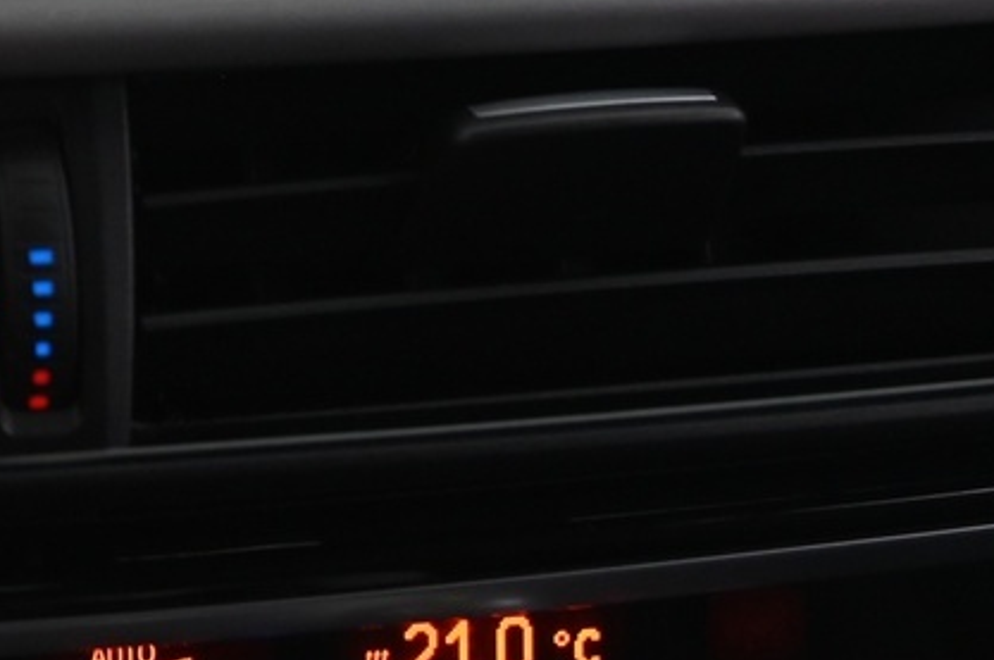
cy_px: -303
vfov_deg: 9.0
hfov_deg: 13.4
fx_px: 4082
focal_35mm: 148
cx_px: -315
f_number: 4
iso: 2000
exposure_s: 1/25
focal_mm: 38
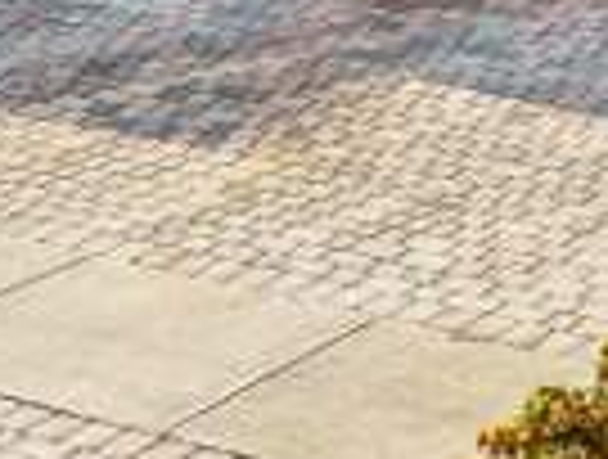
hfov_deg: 12.4
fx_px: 2800
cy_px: -502
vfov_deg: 8.8
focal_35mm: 159
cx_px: 261
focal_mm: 14.45
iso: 100
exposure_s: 1/200
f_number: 4.5
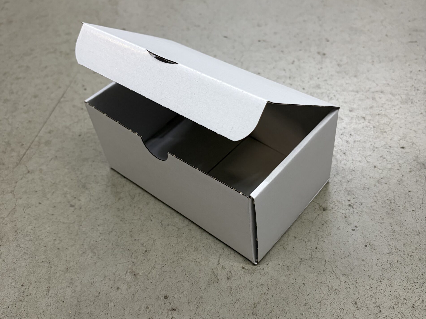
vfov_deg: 40.7
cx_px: 211
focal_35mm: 35
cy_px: 152
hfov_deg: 52.6
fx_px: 431
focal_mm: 5.96
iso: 200
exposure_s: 1/50
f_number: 1.6
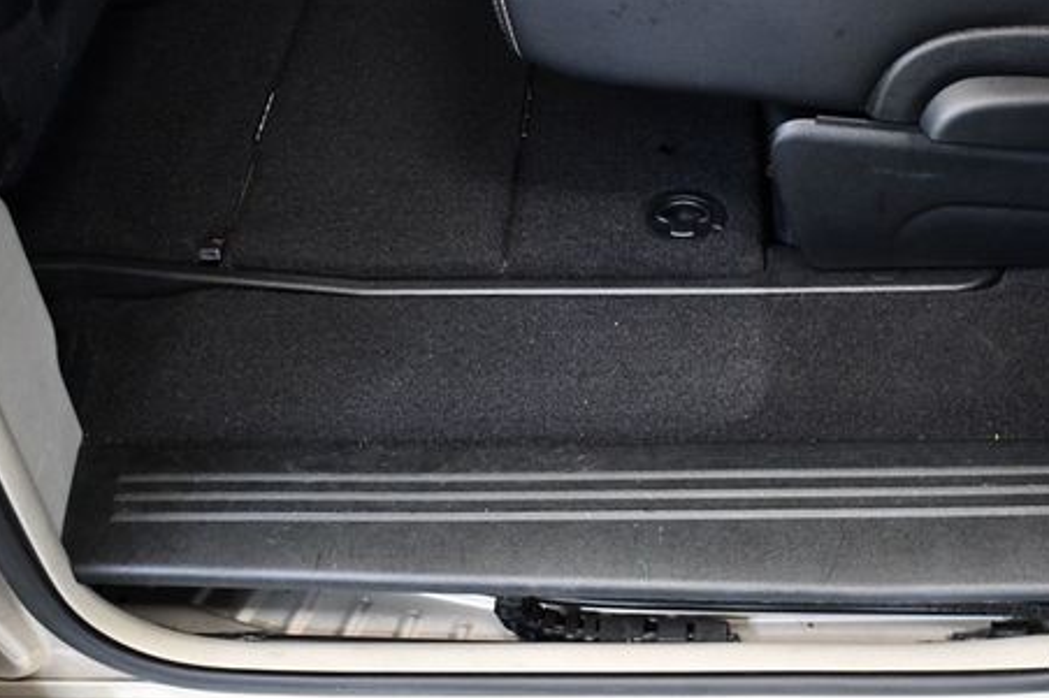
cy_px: 445
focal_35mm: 51
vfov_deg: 26.4
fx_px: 1485
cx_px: 689
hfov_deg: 38.5
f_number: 3.8
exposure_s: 1/100
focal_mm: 24
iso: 3200
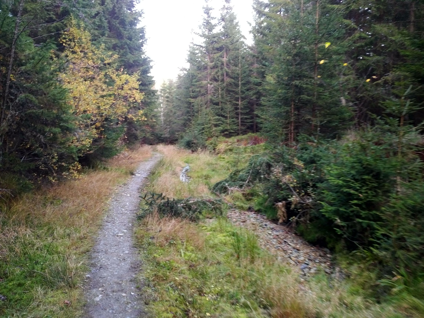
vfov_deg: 51.4
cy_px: 159
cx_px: 212
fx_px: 331
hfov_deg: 65.3
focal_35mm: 27
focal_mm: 4.75
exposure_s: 1/40
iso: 129
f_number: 2.2
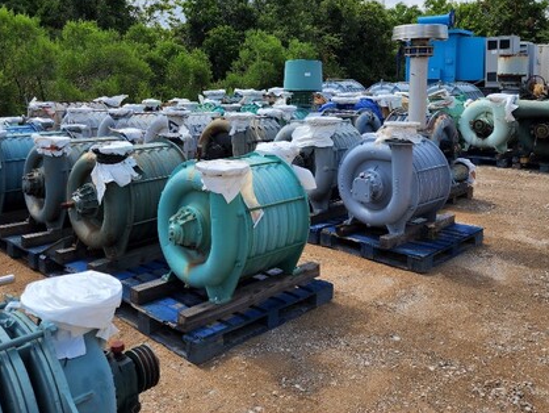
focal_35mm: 33
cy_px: 121
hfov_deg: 55.3
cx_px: 260
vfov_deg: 42.1
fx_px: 524
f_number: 1.8
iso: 12
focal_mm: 6.4
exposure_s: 1/895
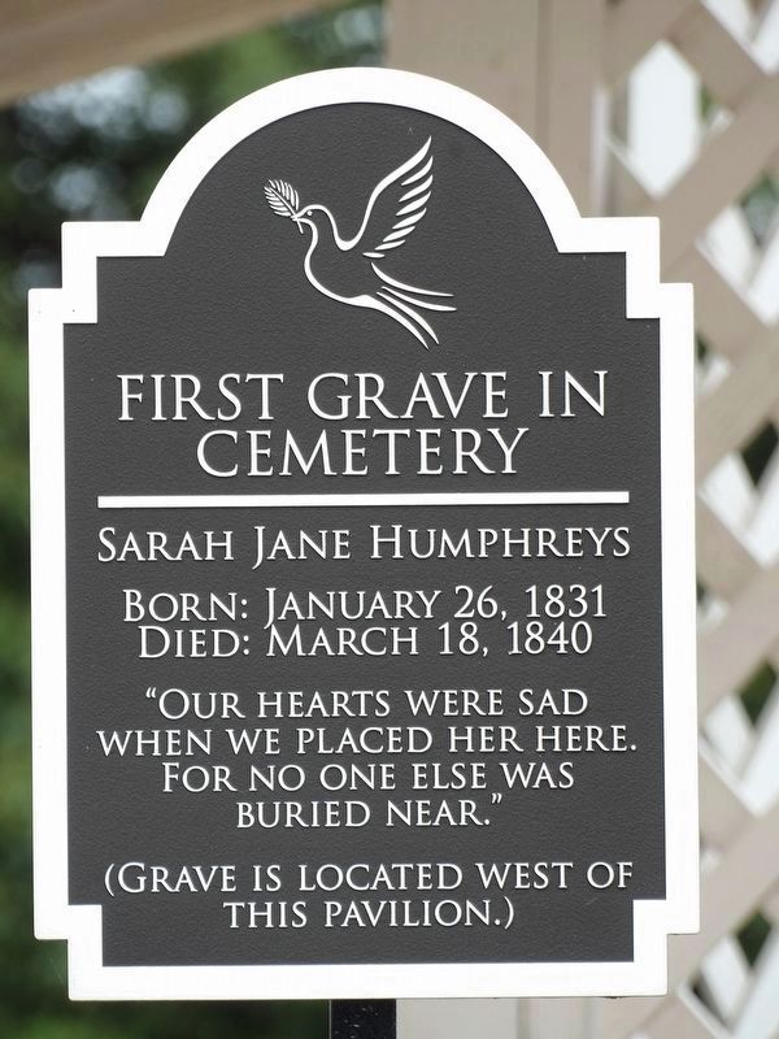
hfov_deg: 3.4
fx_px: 13202
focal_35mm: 440
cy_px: 520
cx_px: 390
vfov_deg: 4.5
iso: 106
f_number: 4.2
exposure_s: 1/100
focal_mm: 78.9
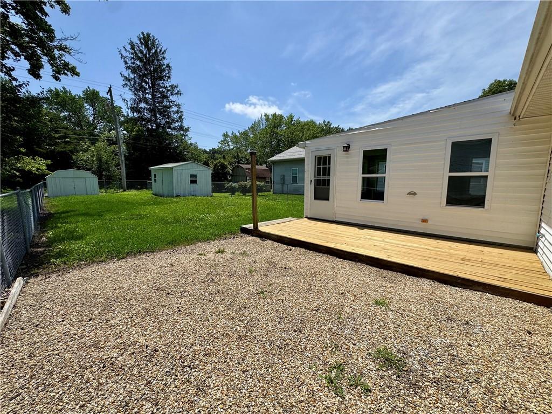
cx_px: 276
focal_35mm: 14
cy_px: 207
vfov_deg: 85.7
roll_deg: -0.2
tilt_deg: -7.5
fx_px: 223
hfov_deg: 102.1
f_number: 2.2
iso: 50
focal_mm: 2.22
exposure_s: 1/2415
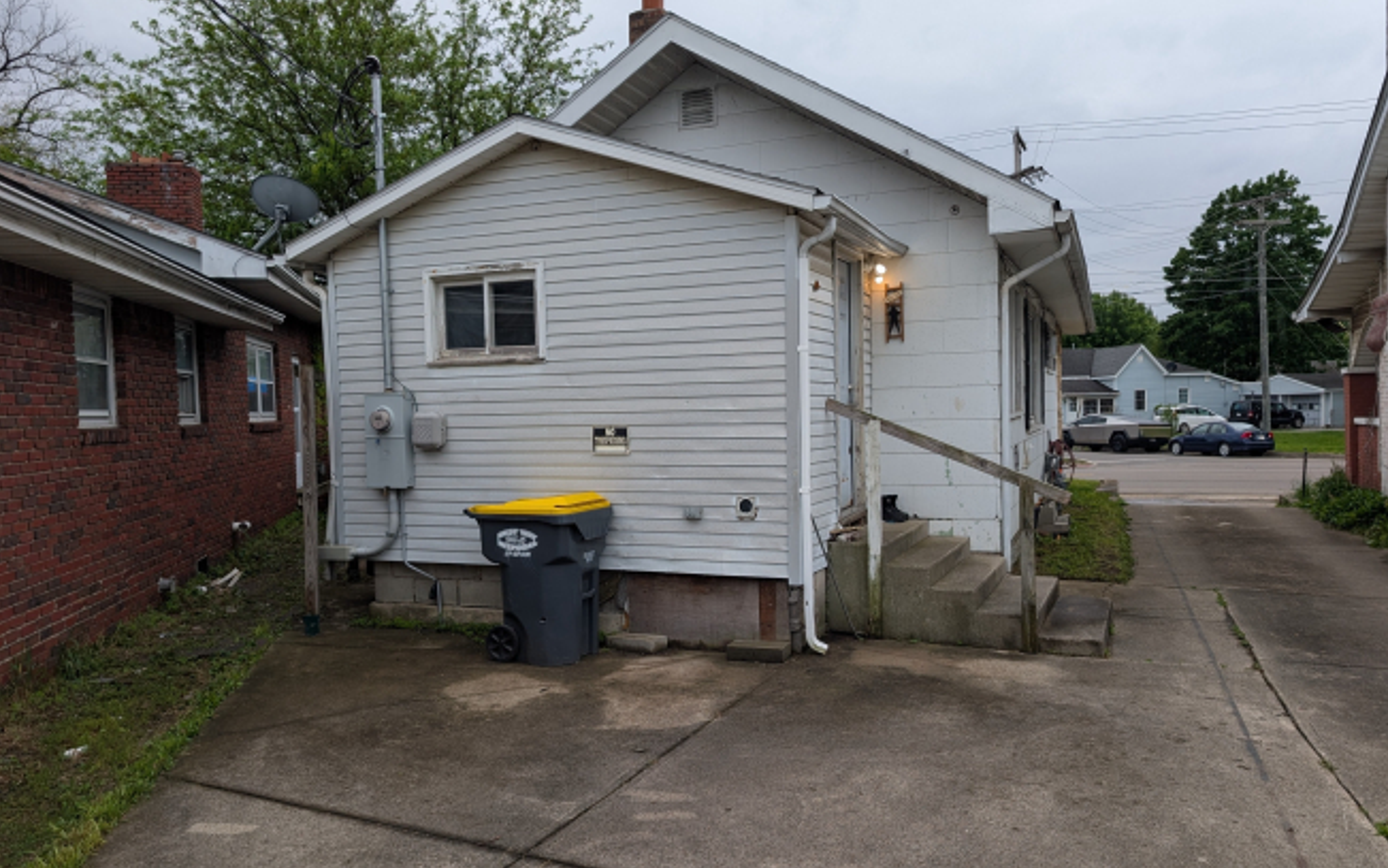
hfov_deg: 70.4
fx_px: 984
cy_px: 427
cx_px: 699
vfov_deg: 47.6
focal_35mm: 26
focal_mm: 6.9
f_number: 1.68
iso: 22
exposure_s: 1/305
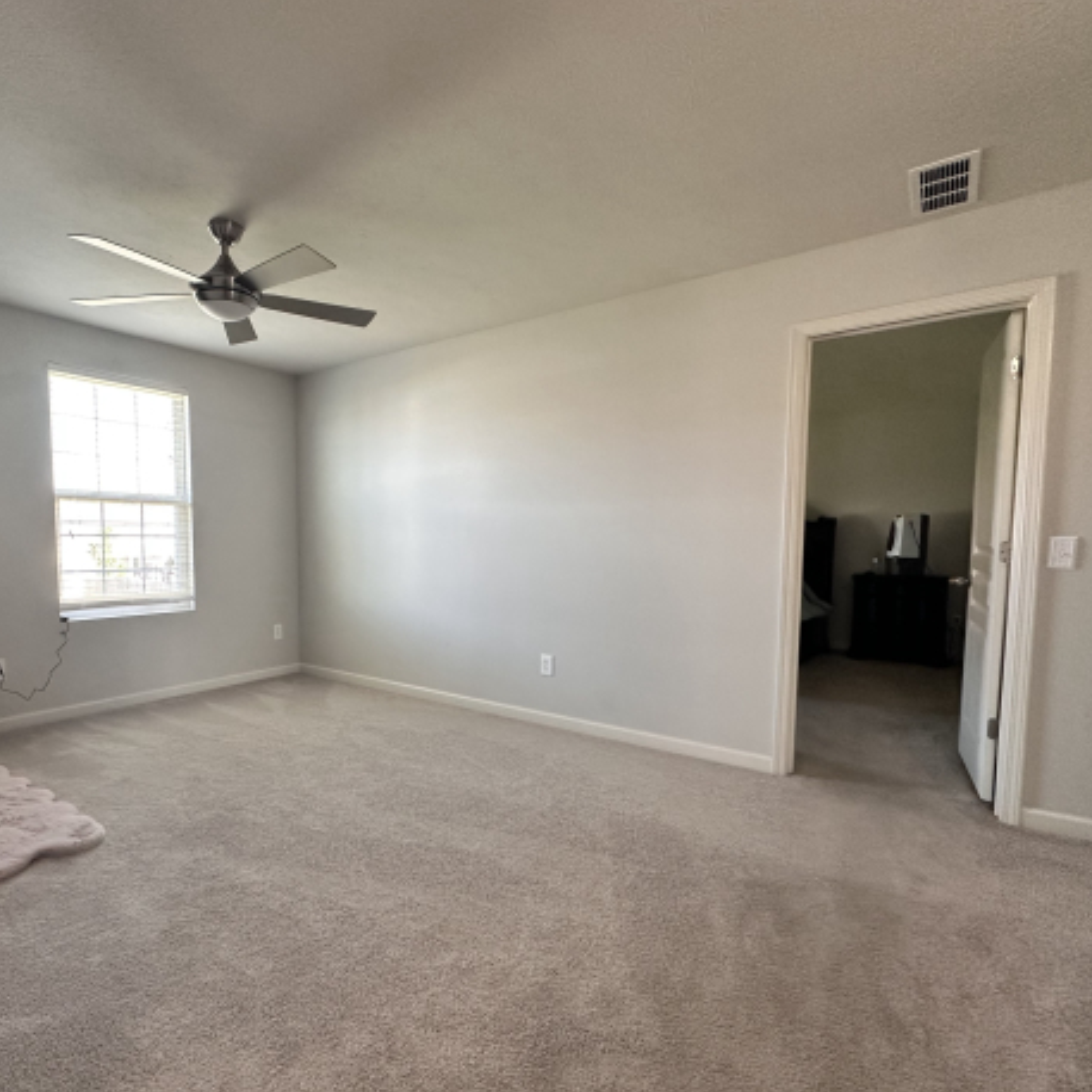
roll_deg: -0.3
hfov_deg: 80.0
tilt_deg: -3.4
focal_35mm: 18
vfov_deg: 80.6
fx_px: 642
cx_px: 452
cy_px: 587
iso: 250
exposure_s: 1/120
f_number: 2.2
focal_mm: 2.22
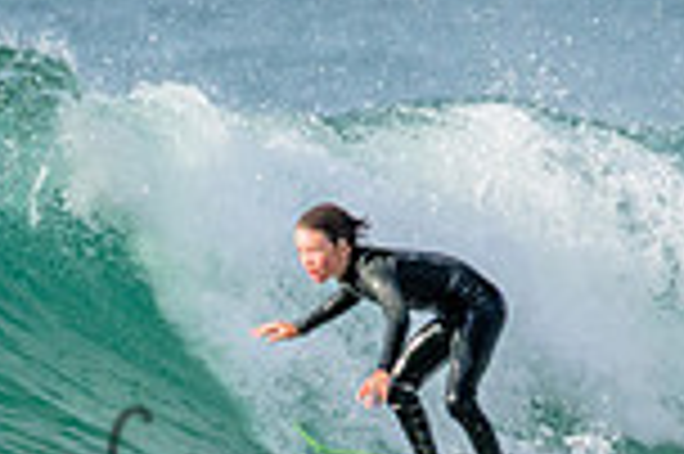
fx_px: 57906
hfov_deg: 0.7
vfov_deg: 0.4
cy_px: 438
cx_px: 86
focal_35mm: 3051
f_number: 11
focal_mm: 800
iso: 2800
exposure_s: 1/1250
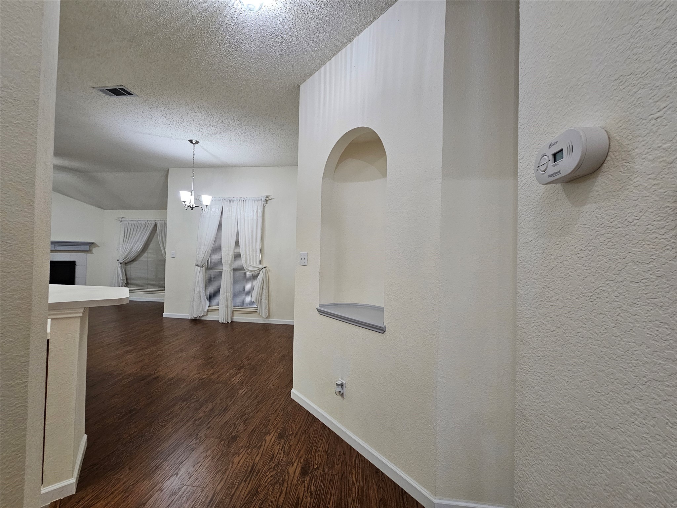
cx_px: 338
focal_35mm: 13
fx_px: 254
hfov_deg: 106.2
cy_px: 254
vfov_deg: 89.9
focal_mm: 2.2
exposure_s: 1/60
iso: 200
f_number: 2.2
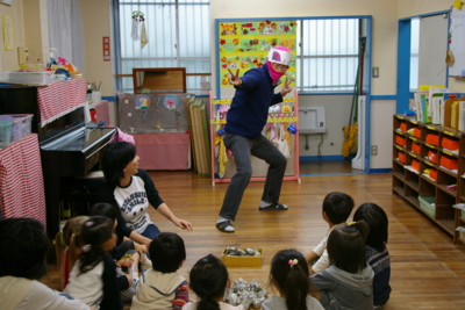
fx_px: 678
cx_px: 232
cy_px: 155
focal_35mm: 52
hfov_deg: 37.8
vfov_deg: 25.8
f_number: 4.5
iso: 400
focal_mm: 35
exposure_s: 1/20
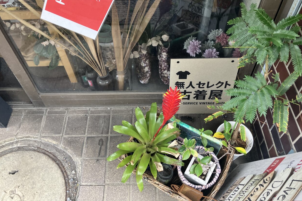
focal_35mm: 30
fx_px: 252
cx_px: 150
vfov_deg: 43.5
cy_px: 87
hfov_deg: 61.9
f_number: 1.8
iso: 80
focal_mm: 3.99
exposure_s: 1/115
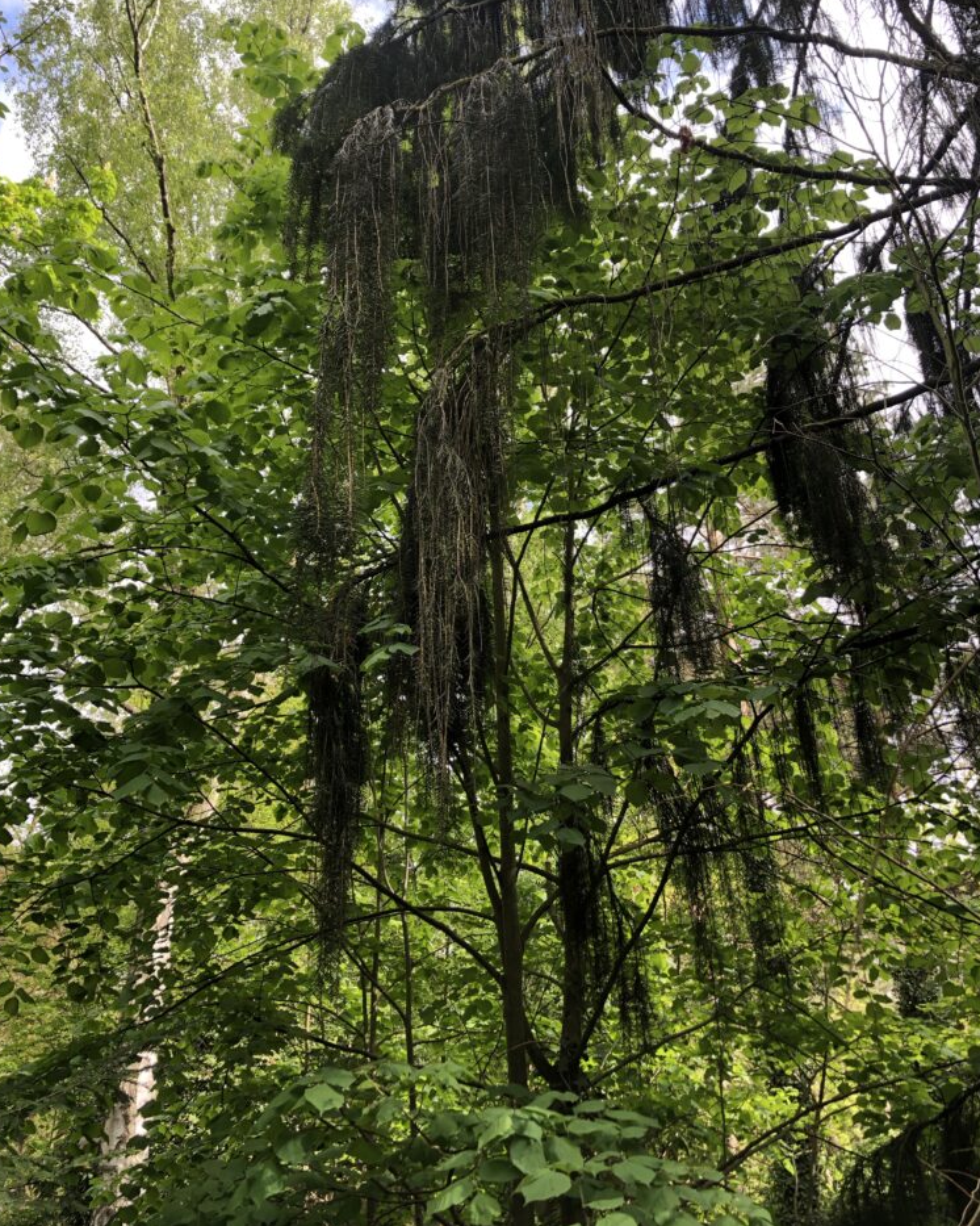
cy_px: 560
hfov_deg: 48.5
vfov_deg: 58.7
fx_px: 1088
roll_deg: +2.3
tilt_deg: +31.5
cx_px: 486
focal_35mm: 30
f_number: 1.8
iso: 20
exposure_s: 1/139
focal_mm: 3.99
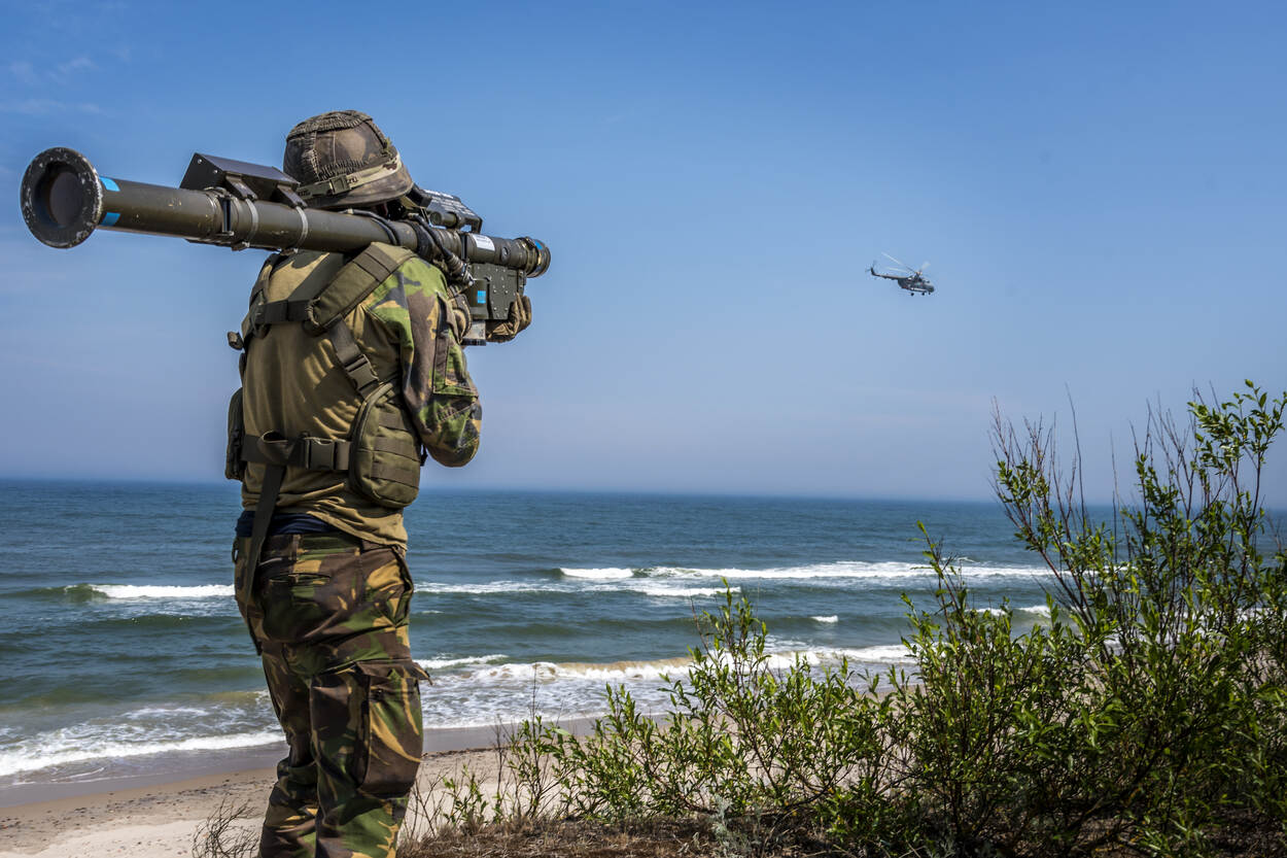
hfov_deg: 53.1
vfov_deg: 36.9
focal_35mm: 36
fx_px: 1287
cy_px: 429
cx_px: 644
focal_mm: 24
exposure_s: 1/160
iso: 80
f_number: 11
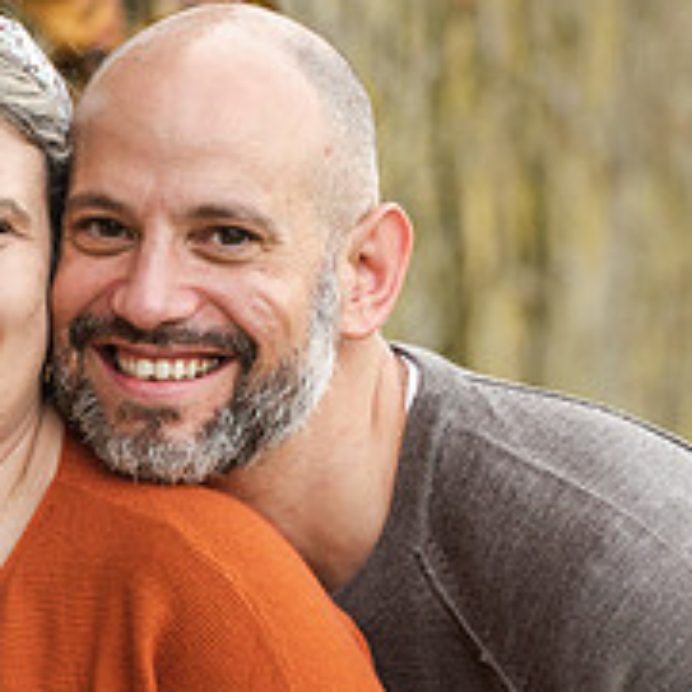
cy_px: 415
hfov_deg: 4.9
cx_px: -180
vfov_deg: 4.9
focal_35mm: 354
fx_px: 8006
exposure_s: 1/320
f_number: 5
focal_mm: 130
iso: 800
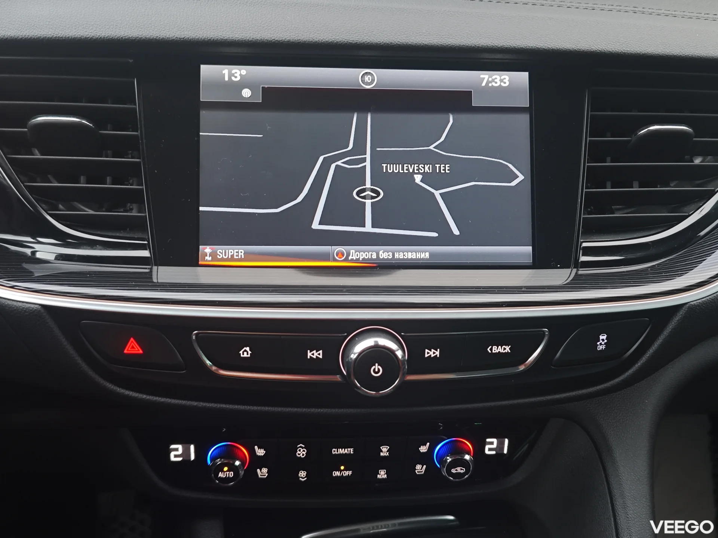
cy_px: 269
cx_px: 359
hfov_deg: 52.6
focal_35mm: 35
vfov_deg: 40.7
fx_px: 726
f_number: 1.6
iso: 500
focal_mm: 6.55
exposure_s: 1/25
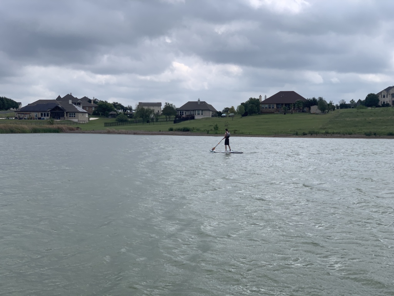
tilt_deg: +0.5
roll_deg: +0.9
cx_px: 197
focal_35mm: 52
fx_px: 592
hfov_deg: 36.8
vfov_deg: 28.0
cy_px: 148
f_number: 2.4
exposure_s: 1/1410
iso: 16
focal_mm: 6
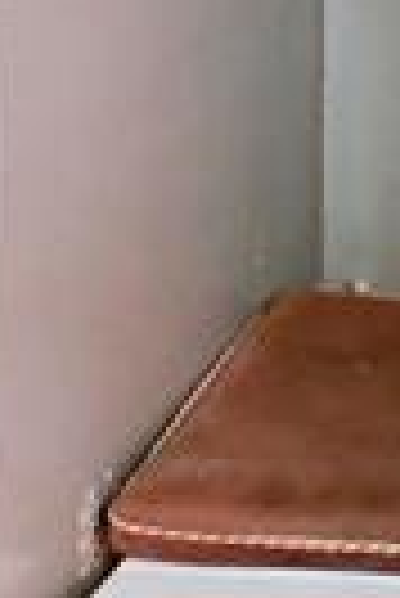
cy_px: -189
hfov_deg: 6.4
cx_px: 881
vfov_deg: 9.7
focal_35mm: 208
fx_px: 3457
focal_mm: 24
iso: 10000
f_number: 4.5
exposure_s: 1/40
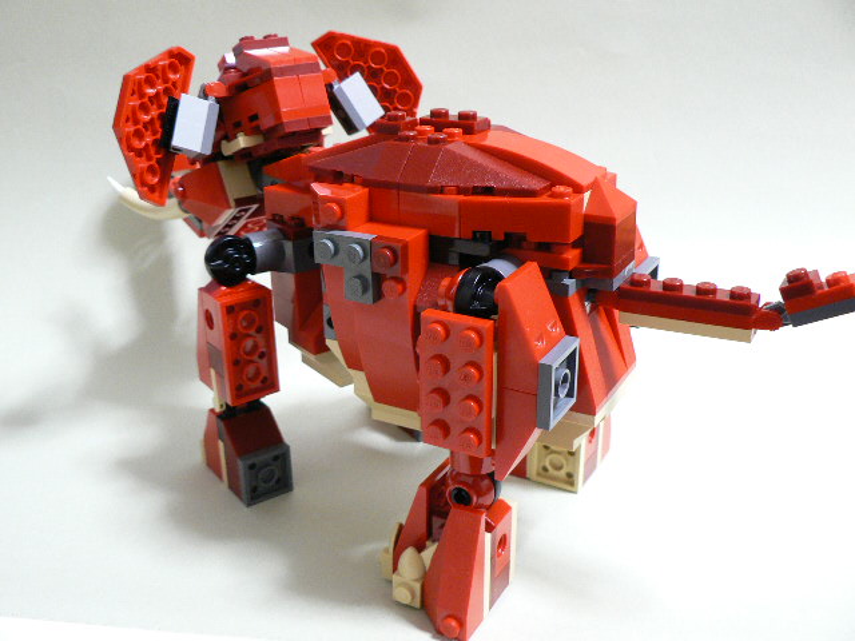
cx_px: 428
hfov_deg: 51.4
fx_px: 889
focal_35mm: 36
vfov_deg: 39.7
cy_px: 320
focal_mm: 6
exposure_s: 1/8
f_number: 2.8
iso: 200
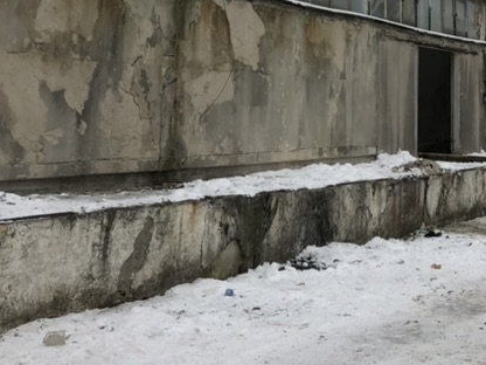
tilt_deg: +9.6
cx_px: 515
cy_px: -11
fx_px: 969
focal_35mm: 69
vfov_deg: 20.5
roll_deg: +2.1
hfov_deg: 26.3
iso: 20
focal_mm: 4
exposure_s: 1/289
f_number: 1.8
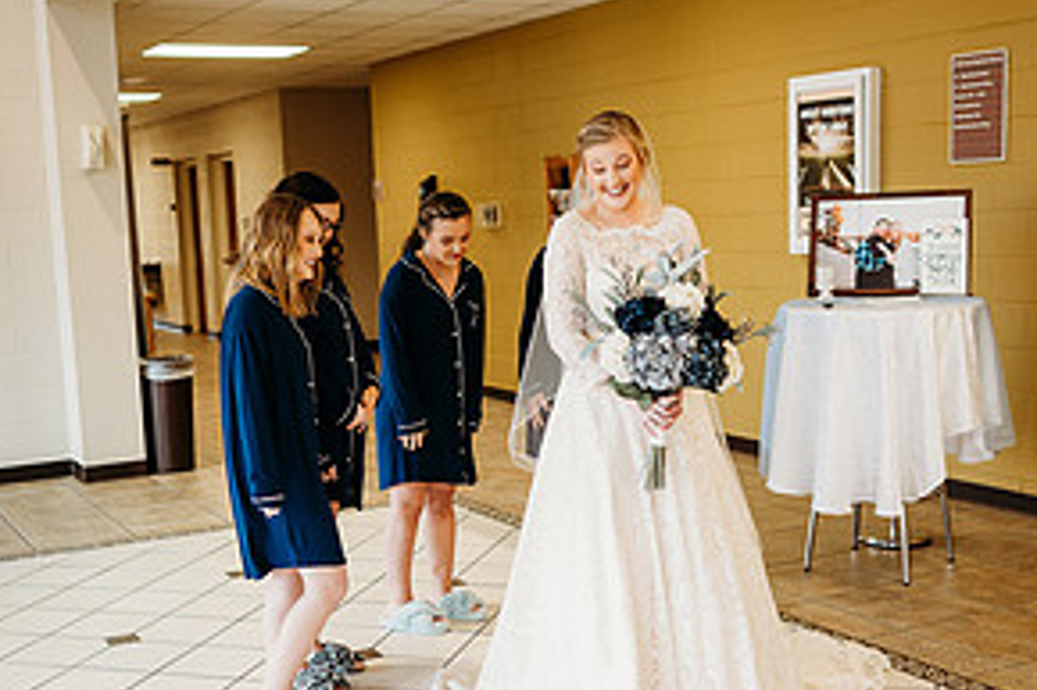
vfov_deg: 28.0
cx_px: 497
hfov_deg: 41.1
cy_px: 417
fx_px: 1382
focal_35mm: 48
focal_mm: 24
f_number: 1.8
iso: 400
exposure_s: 1/160
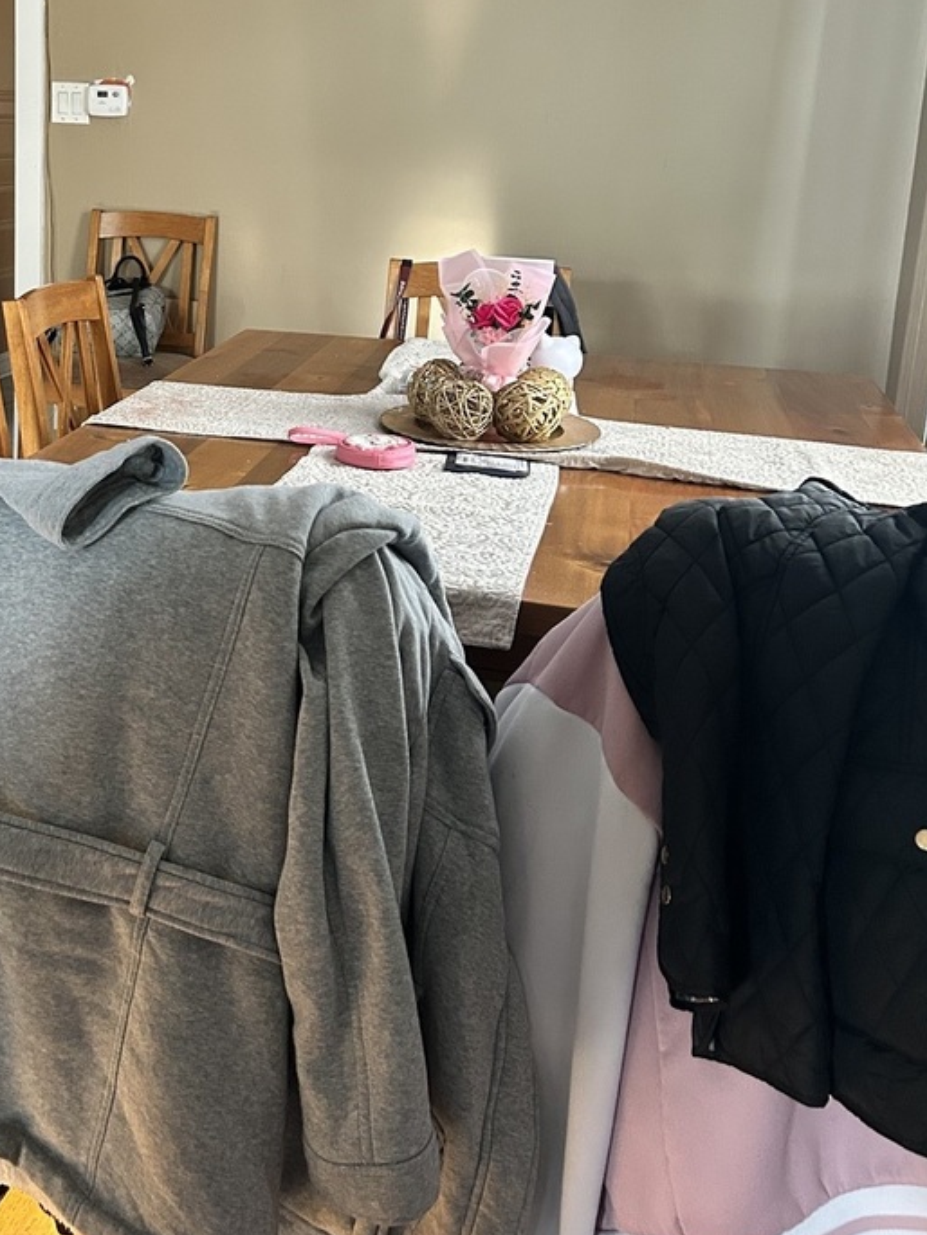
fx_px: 1463
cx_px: 204
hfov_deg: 34.2
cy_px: 377
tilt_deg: -12.2
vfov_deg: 44.8
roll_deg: -1.7
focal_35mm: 41
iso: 400
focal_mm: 5.7
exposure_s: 1/60
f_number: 1.5
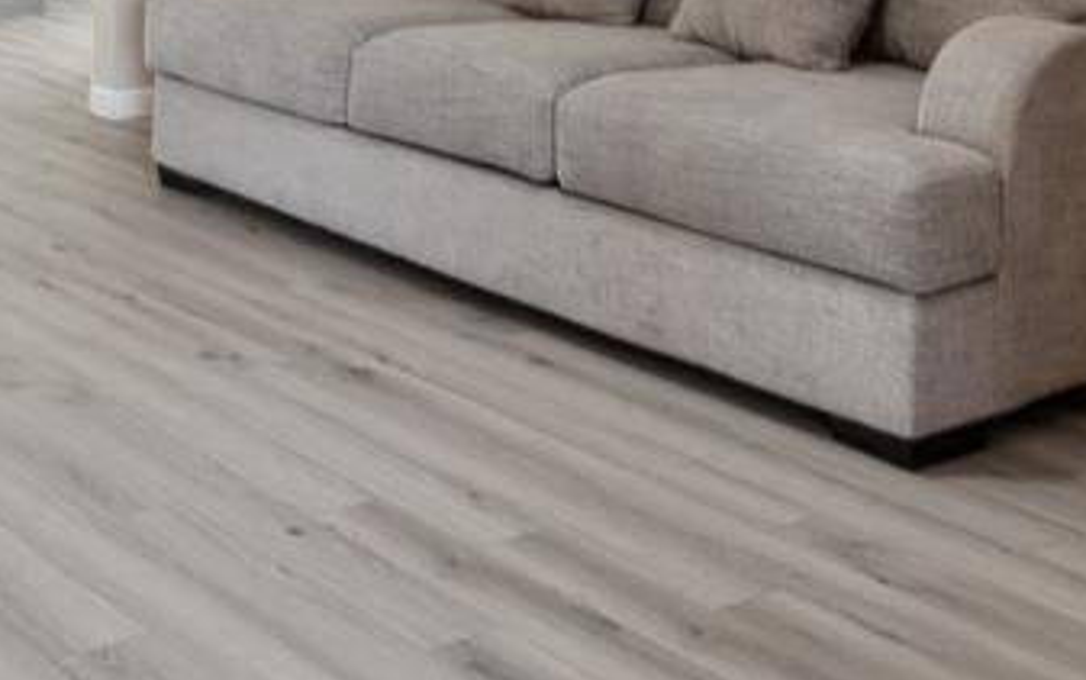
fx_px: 2014
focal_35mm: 68
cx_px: 445
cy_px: -256
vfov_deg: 17.7
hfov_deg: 30.1
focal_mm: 10
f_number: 8
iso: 100
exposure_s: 1/2.5
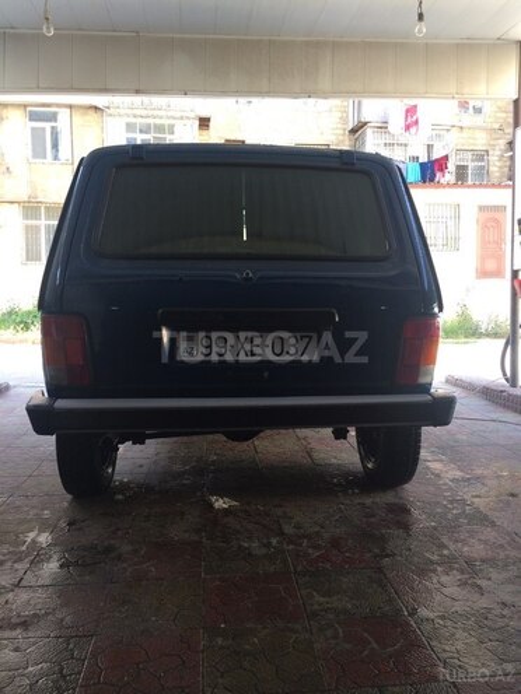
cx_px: 260
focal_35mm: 29
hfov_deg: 48.2
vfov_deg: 61.7
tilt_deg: -7.6
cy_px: 347
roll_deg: +2.3
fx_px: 582
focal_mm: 4.15
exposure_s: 1/50
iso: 32
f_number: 2.2
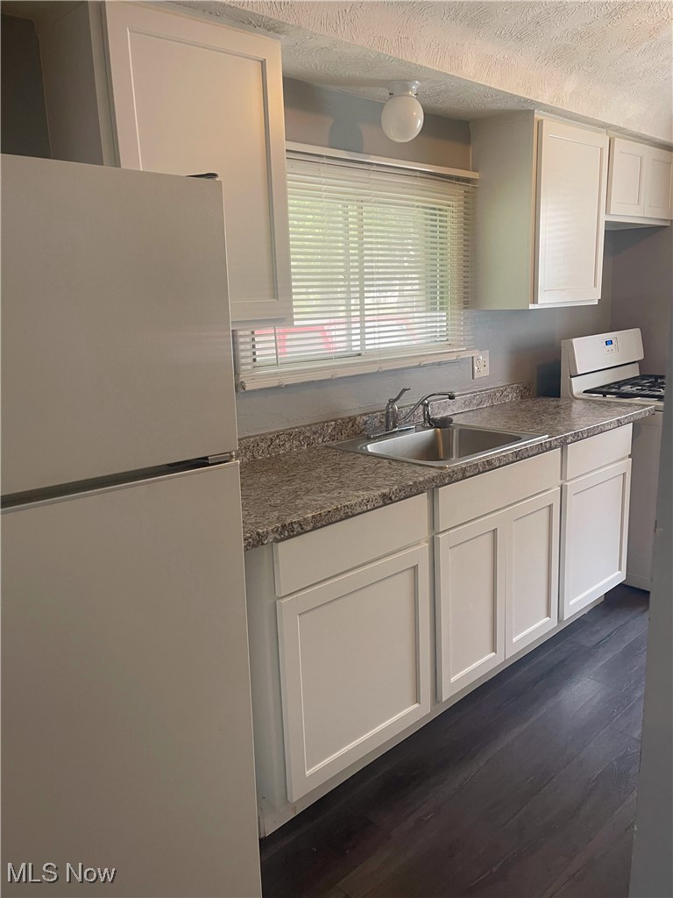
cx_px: 336
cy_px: 449
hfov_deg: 54.9
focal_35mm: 25
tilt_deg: -11.7
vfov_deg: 69.4
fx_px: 648
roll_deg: +2.3
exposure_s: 1/60
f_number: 1.6
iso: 160
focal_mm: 5.1
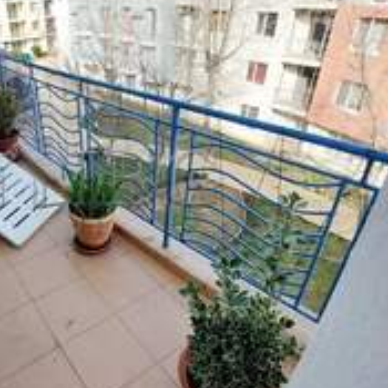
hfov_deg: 59.7
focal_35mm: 25
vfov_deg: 62.9
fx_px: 317
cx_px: 100
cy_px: 185
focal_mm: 1.74
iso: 50
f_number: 2.2
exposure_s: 1/495
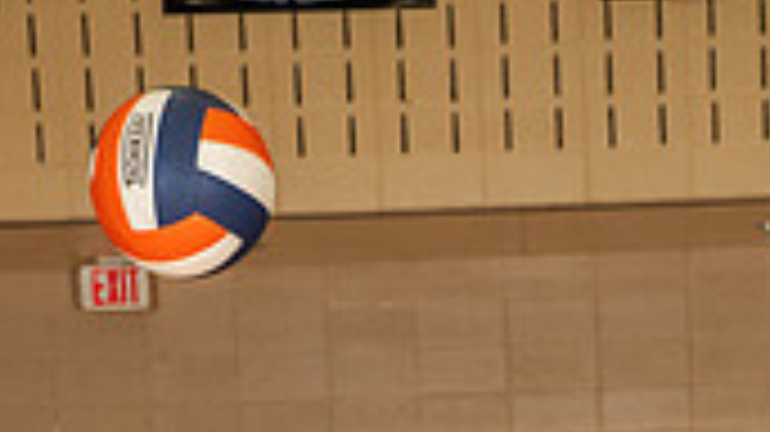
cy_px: 950
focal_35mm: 143
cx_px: 599
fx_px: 2918
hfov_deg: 15.0
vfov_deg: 8.0
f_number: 7.1
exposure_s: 1/250
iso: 1000
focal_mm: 52
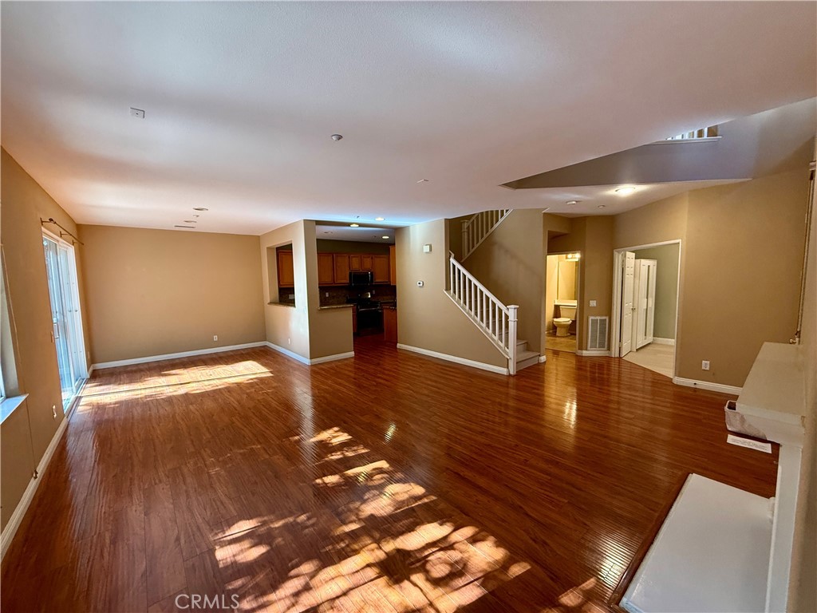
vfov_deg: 85.7
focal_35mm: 14
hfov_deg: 102.1
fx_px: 330
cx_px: 408
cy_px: 306
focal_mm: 2.22
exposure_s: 1/120
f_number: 2.2
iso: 320
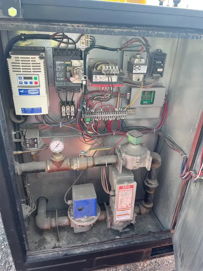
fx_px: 203
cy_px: 136
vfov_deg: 67.3
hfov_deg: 53.1
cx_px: 102
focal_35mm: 26
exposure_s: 1/355
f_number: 1.6
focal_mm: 5.1
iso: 50
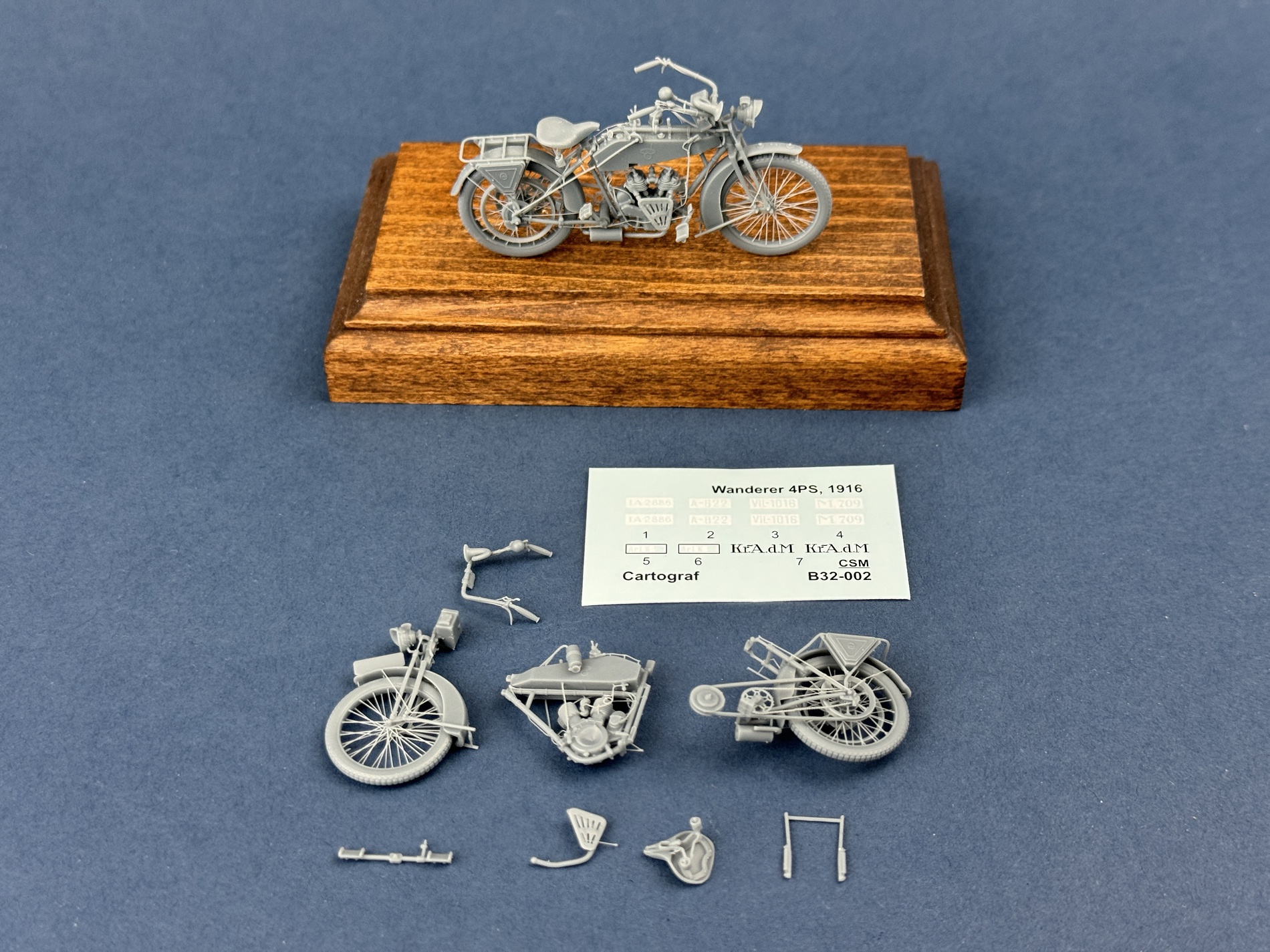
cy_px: 476
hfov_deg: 39.7
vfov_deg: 30.3
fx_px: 1761
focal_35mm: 48
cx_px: 635
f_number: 1.78
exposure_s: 1/100
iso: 100
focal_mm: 6.86
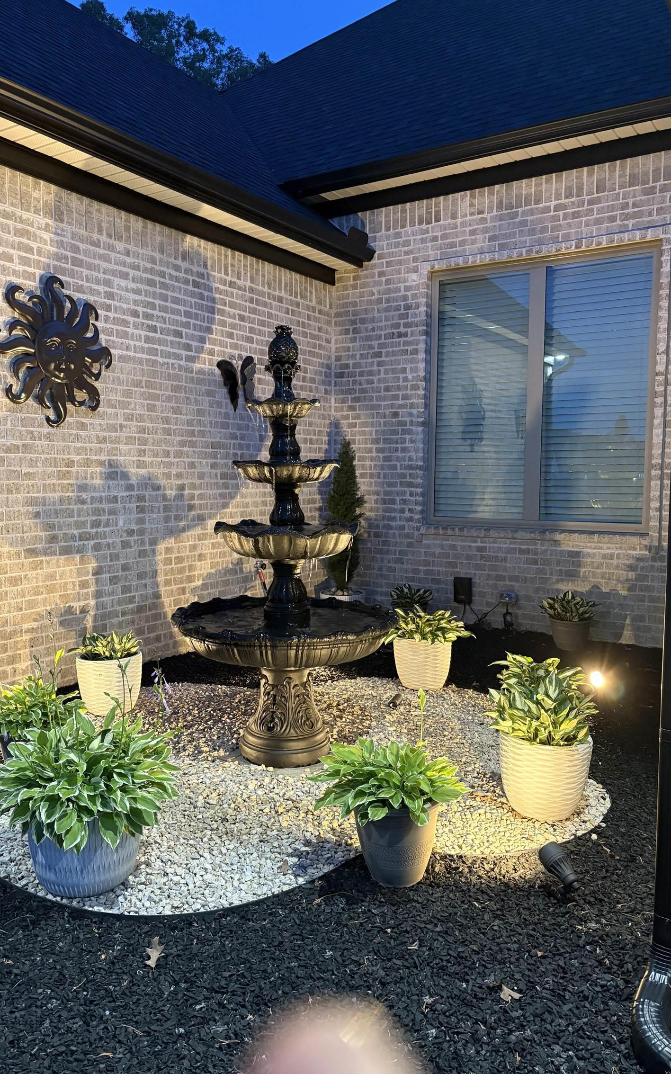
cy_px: 534
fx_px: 819
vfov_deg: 66.5
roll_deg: -0.6
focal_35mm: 28
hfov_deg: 44.5
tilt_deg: -4.8
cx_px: 303
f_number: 1.6
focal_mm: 5.96
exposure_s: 1/30
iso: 500
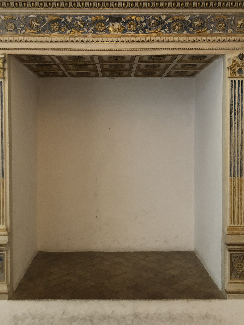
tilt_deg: -1.9
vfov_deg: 48.9
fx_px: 357
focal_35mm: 38
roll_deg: +0.5
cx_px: 120
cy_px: 148
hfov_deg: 37.7
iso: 100
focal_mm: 4
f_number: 1.8
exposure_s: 1/10
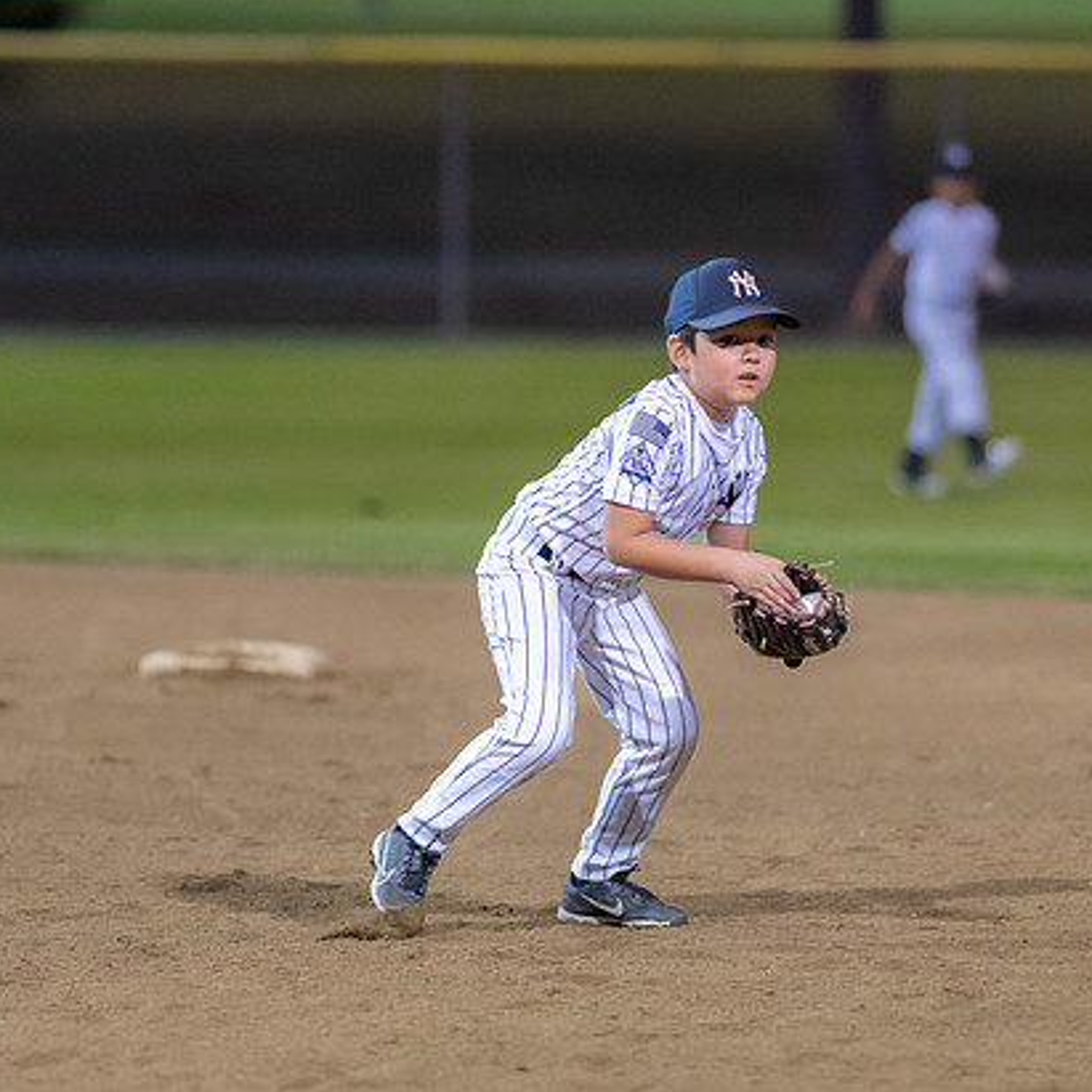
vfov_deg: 5.2
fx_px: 12099
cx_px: 648
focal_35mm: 339
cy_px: 447
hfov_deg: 5.2
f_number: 1.8
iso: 2500
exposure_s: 1/1000
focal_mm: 135
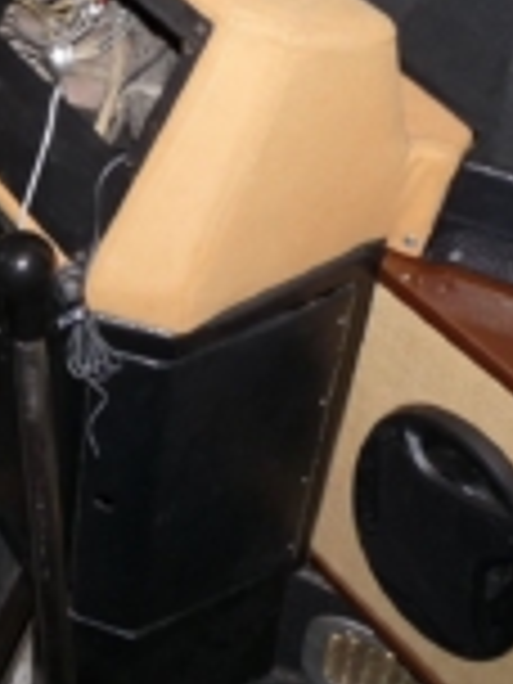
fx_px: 1403
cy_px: 14
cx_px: -189
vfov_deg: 26.1
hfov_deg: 18.9
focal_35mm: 71
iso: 100
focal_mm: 4.8
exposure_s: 1/30
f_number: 2.8
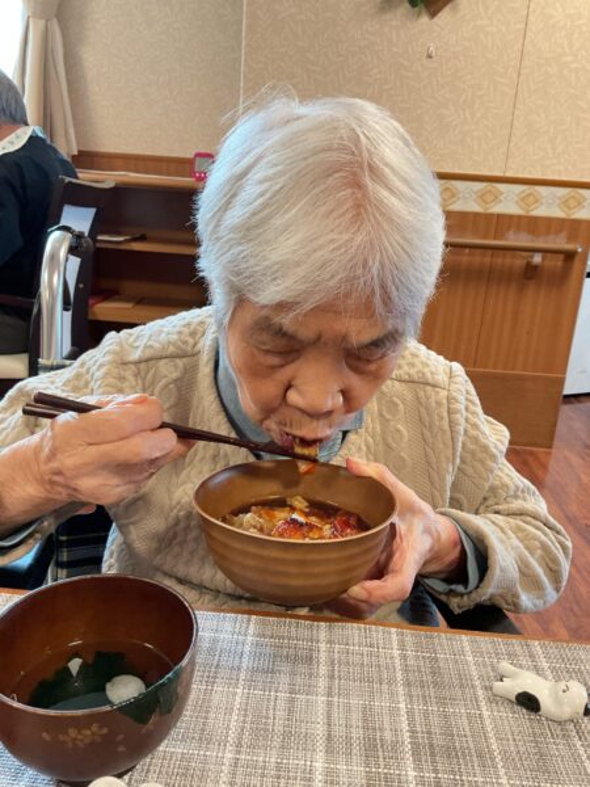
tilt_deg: -19.9
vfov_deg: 61.7
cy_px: 394
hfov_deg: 48.2
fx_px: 659
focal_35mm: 29
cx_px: 295
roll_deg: -3.8
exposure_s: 1/60
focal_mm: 3
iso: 200
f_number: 1.8
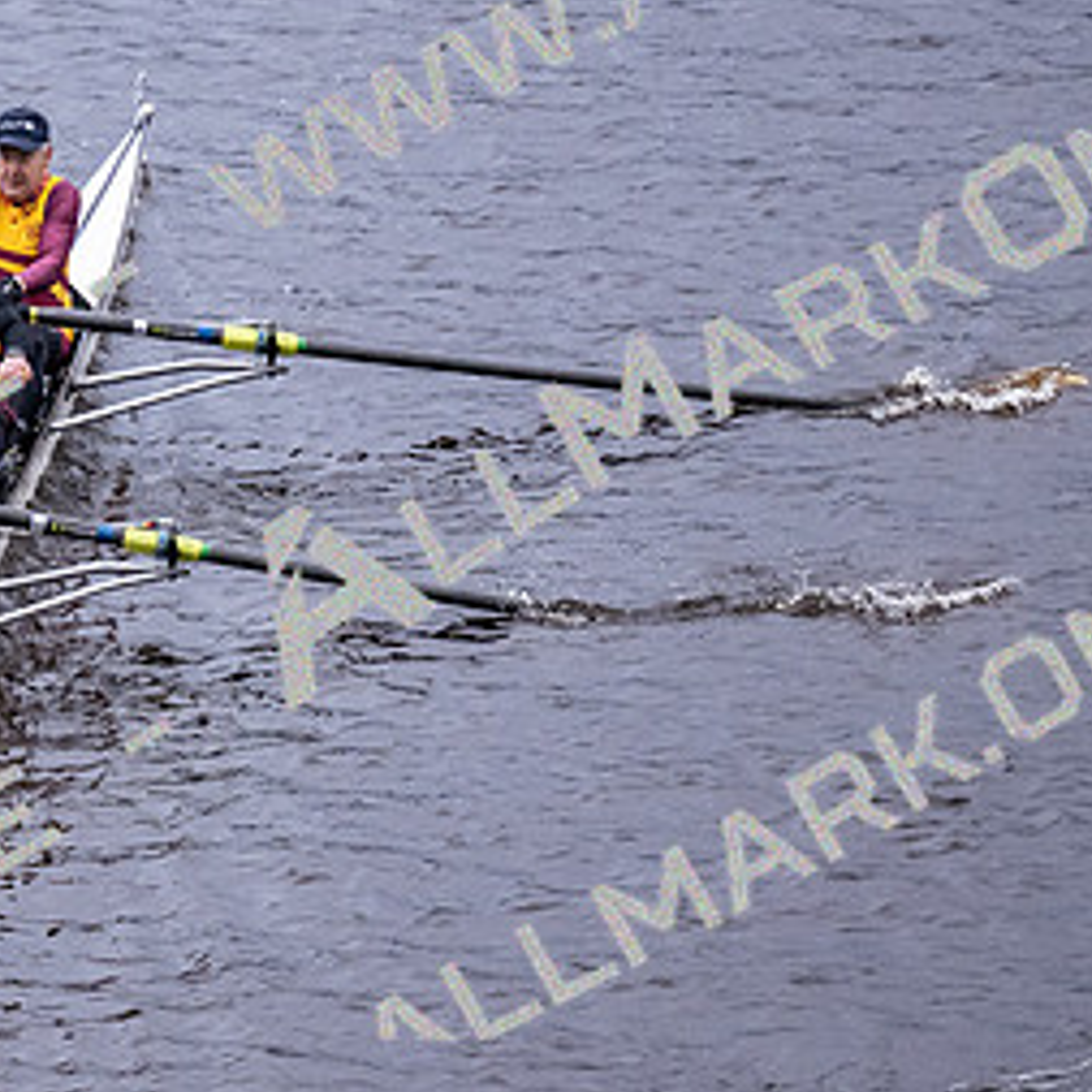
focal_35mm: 585
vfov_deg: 3.0
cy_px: 302
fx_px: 20879
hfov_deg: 3.0
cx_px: -108
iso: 2200
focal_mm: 200
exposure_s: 1/2000
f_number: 2.8
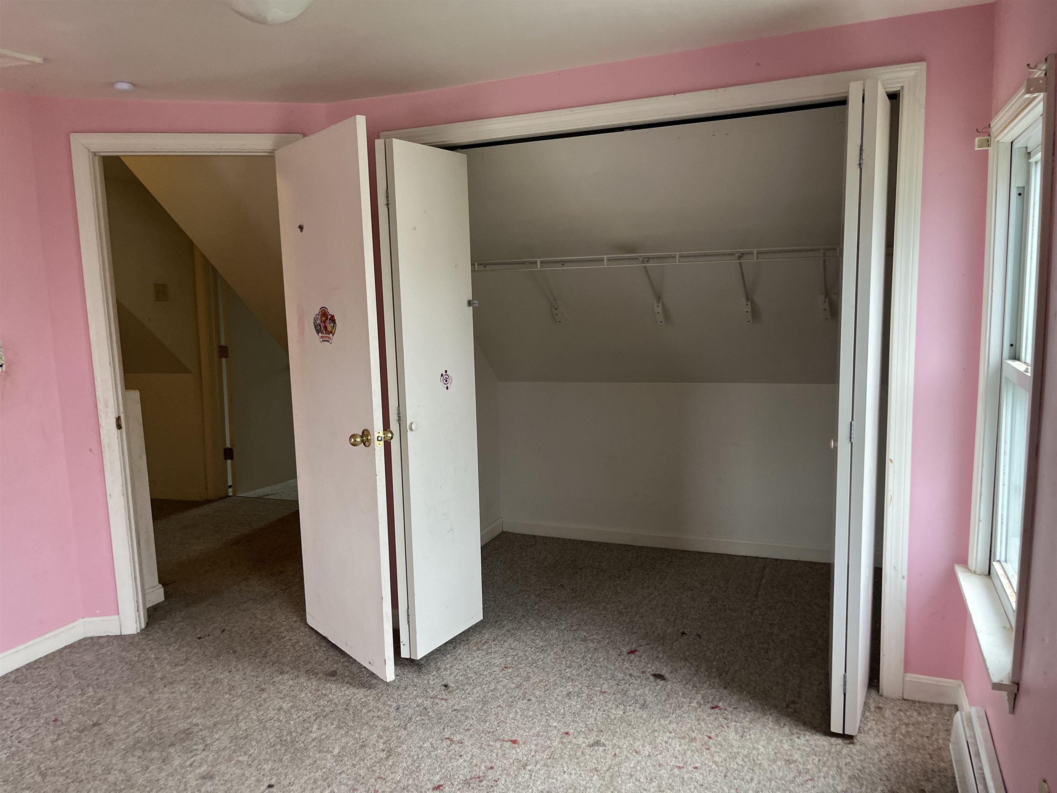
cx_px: 528
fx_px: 794
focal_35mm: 26
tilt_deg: -8.0
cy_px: 396
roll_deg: +1.5
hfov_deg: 67.3
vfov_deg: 53.1
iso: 125
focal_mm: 5.1
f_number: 1.6
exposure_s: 1/119
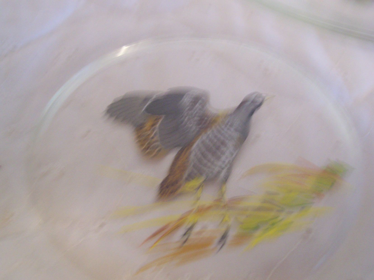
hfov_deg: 50.1
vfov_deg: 38.7
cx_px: 187
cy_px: 140
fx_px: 400
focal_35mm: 37
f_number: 2.8
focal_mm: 5.6
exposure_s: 1/10
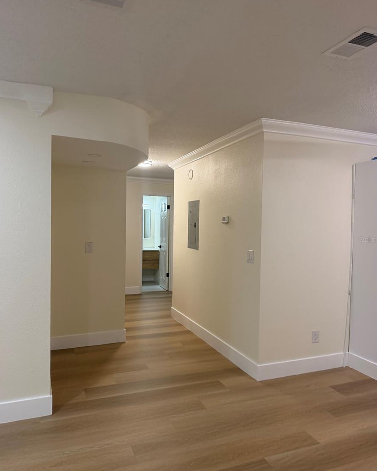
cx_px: 194
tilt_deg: -0.9
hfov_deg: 54.9
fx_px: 363
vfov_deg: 66.0
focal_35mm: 26
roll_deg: -2.1
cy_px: 239
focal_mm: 6.76
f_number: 1.78
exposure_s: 1/120
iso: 200
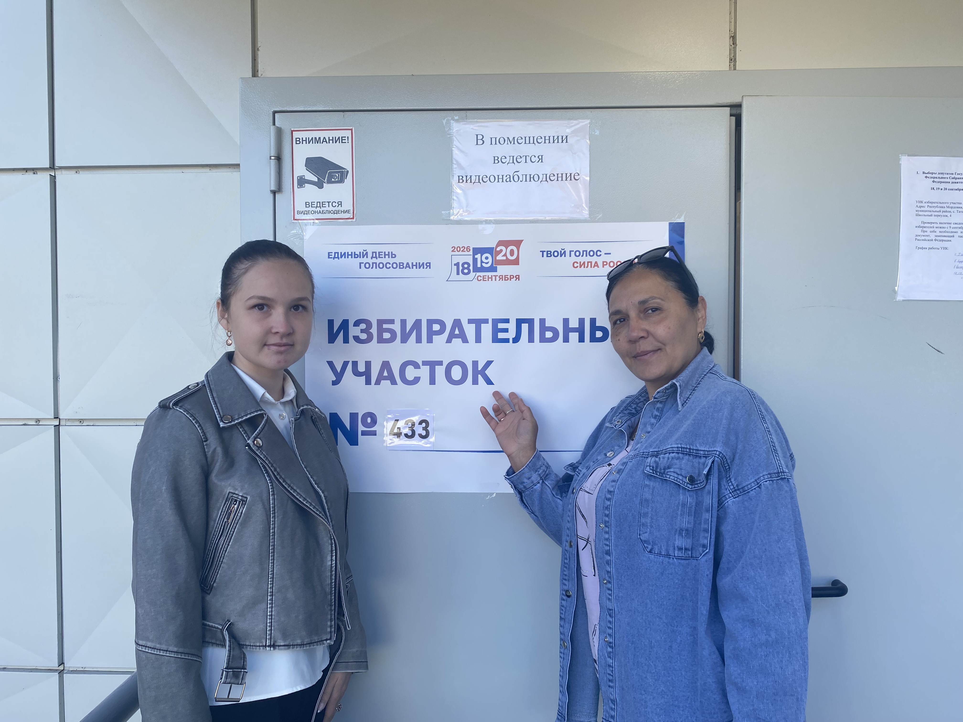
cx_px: 482
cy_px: 361
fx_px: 723
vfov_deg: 53.1
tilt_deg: +1.2
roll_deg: -0.4
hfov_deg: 67.3
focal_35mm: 26
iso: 32
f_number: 1.8
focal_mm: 4.25
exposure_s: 1/360
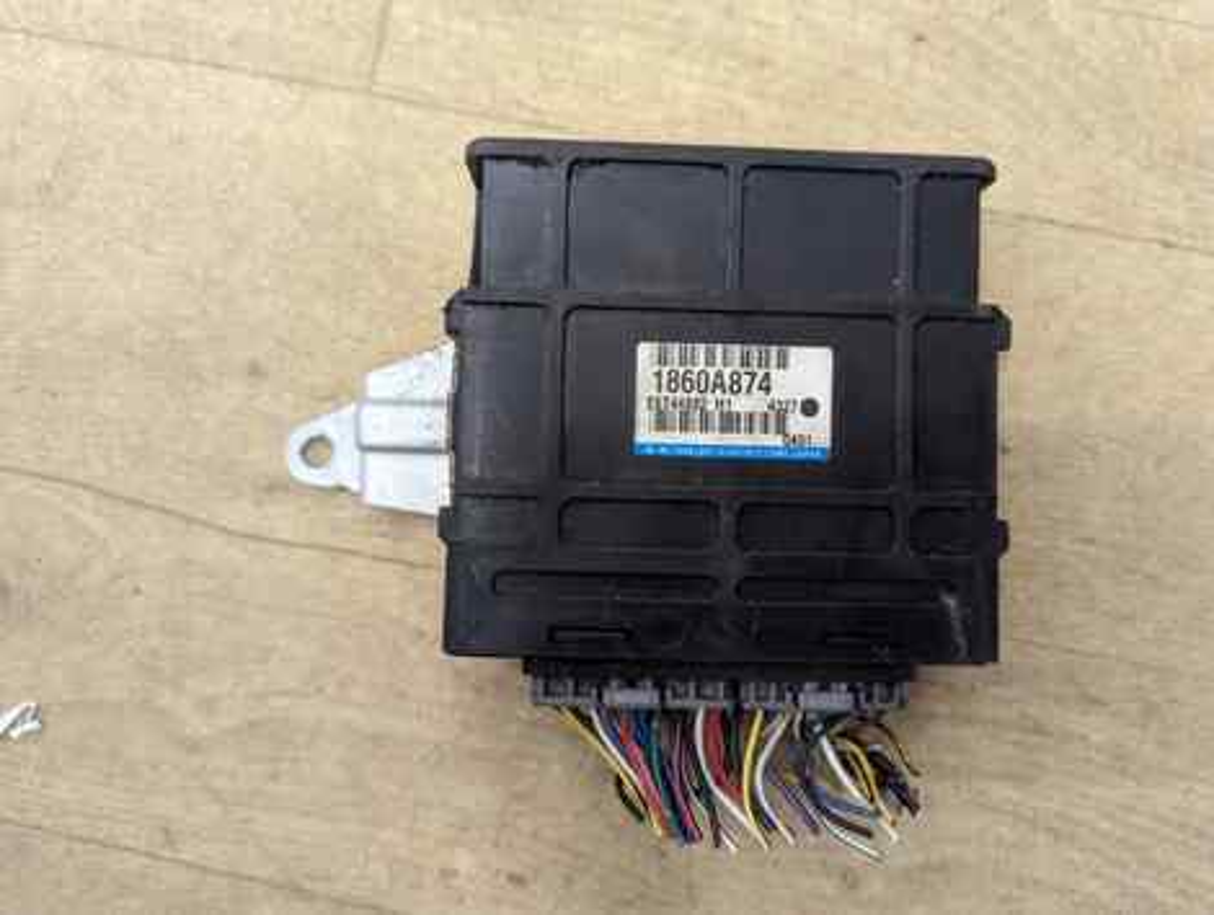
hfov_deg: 71.5
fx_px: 843
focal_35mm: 24
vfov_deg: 56.9
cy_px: 458
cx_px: 607
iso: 1486
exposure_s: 1/120
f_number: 1.85
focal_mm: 6.81
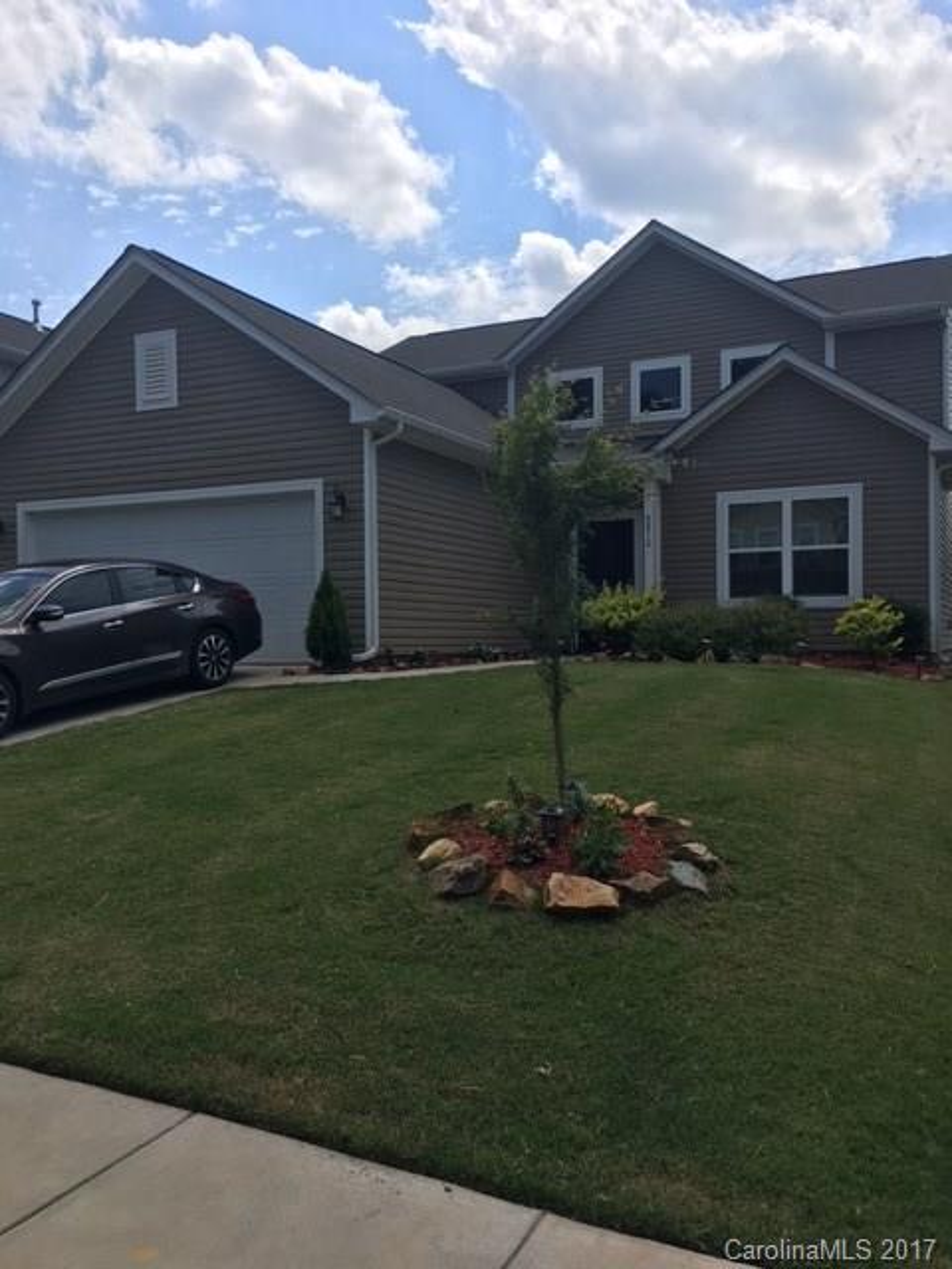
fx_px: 1063
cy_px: 634
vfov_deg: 61.7
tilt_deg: -0.4
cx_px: 476
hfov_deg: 48.2
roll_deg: +1.0
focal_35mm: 29
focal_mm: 4.15
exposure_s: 1/2262
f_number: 2.2
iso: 25
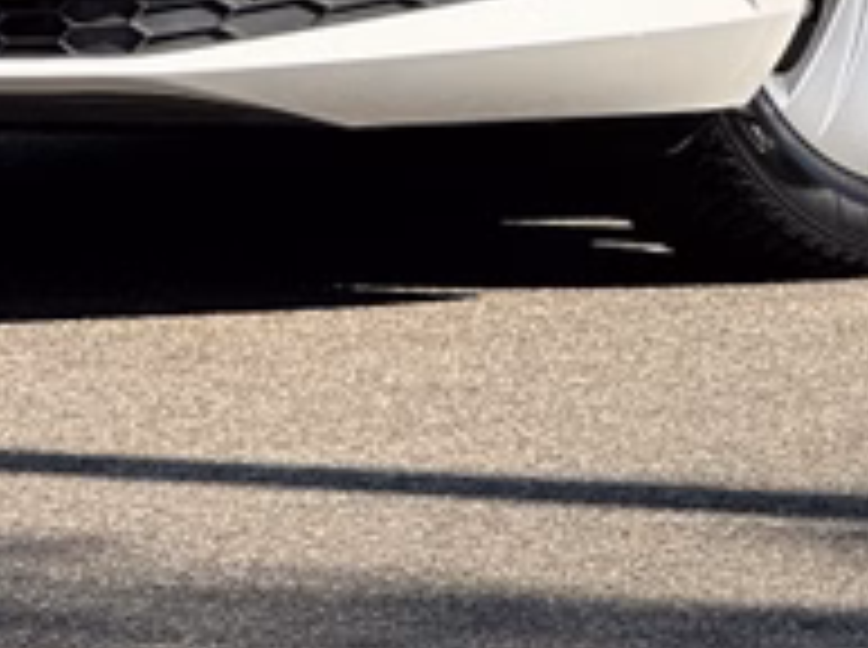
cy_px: -284
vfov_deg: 4.6
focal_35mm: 320
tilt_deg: -3.5
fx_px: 8009
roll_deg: +1.4
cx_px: 333
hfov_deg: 6.2
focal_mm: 9
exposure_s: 1/935
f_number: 2.8
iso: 32
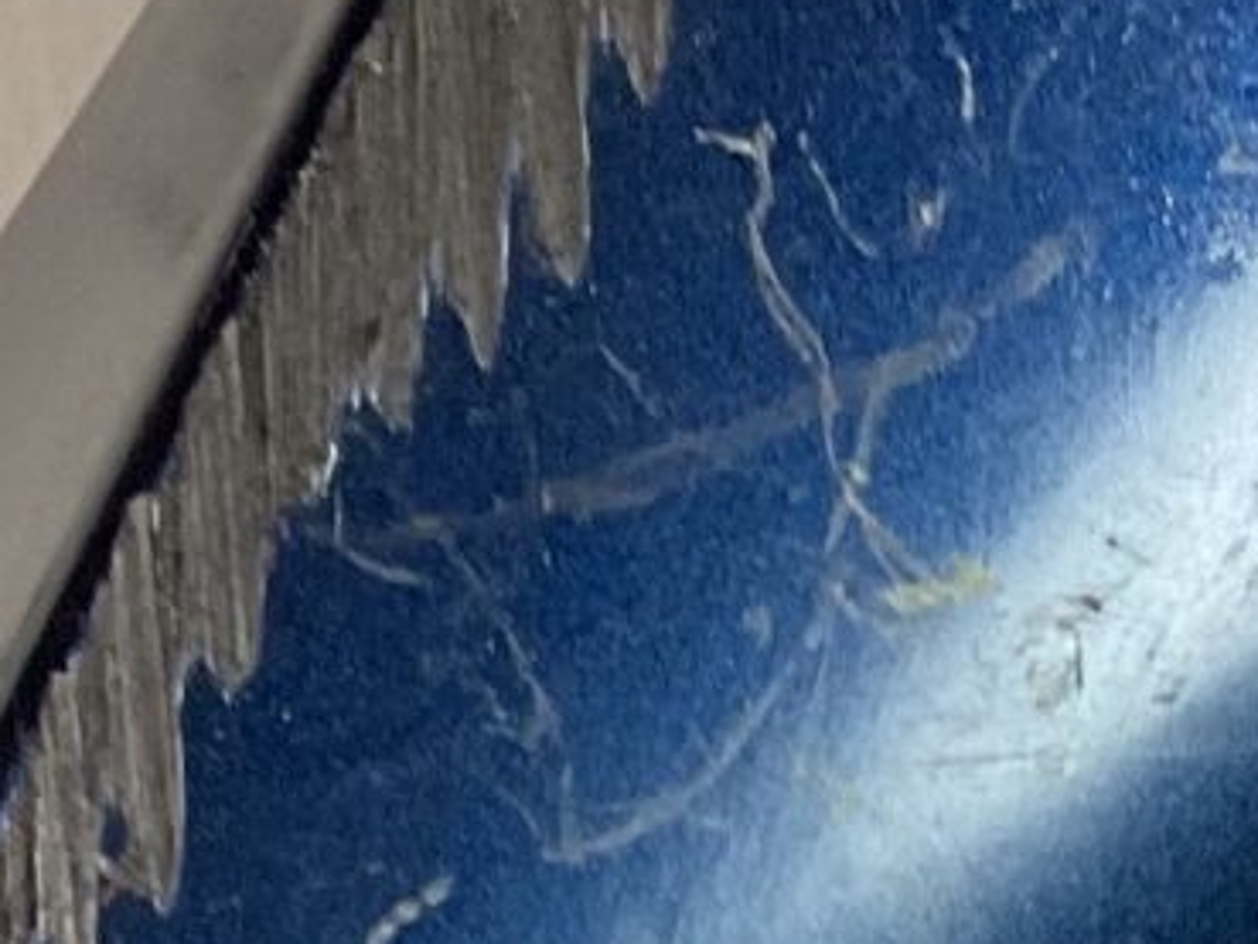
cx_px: 2209
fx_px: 7307
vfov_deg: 6.8
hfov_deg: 9.4
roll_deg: +2.7
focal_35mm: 201
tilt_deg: -39.0
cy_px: 2570
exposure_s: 1/59
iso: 64
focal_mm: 3
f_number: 1.8
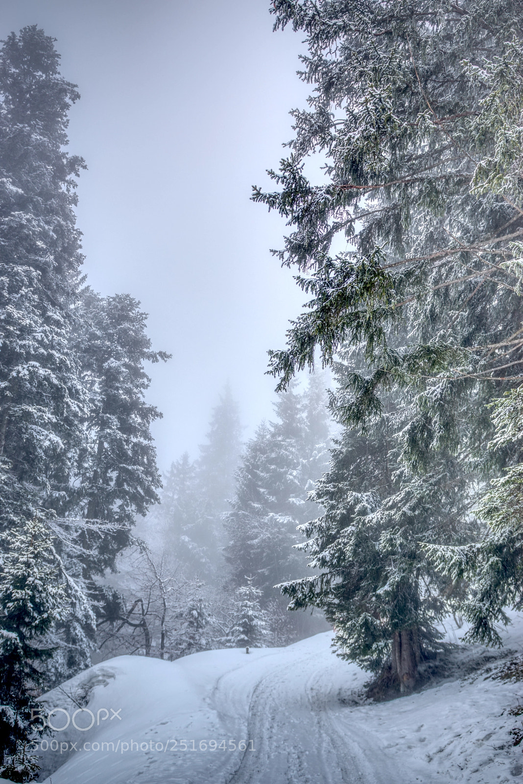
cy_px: 392
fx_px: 784
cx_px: 262
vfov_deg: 53.1
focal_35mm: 36
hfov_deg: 36.9
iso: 100
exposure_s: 1/1000
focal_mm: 24
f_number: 2.8
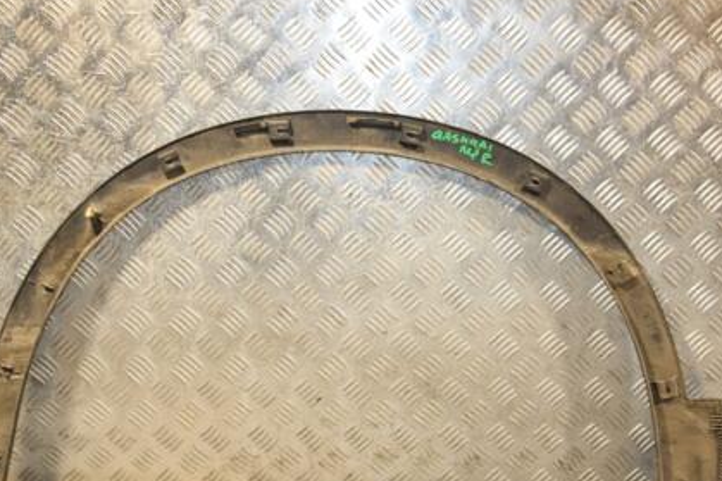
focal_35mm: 54
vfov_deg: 25.1
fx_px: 1077
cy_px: 302
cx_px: 367
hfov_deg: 37.1
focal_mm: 25
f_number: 5
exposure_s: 1/200
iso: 800
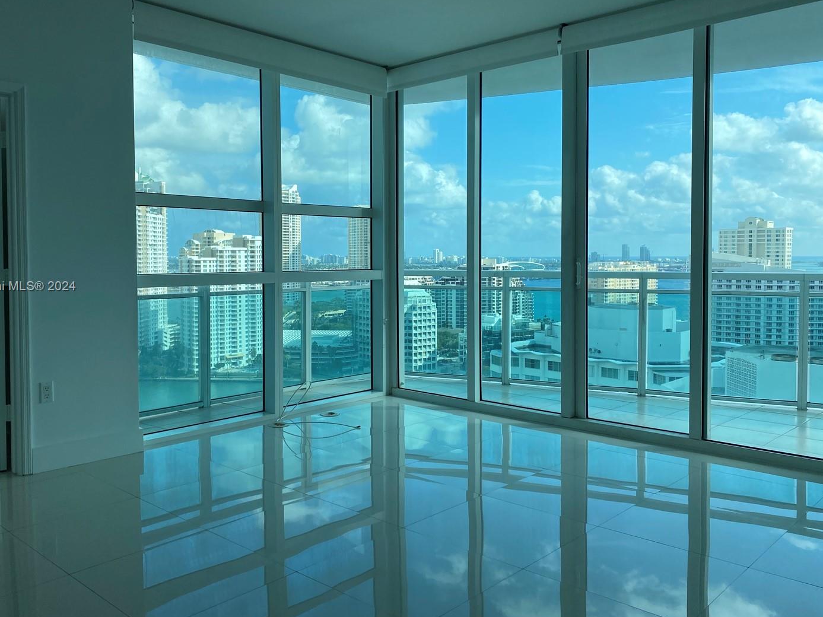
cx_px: 361
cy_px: 287
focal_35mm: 30
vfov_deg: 46.8
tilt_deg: -2.5
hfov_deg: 59.8
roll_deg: +0.2
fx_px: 713
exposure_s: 1/1727
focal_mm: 4.25
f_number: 1.8
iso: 32
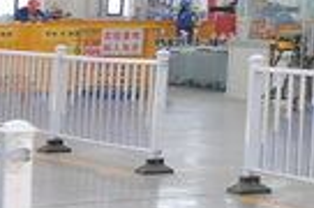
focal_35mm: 200
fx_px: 1740
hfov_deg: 8.8
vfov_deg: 6.7
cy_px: -180
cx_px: 870
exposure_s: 1/20
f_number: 5.6
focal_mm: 34
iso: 400
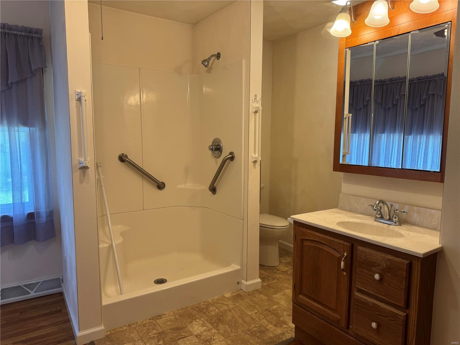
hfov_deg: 71.6
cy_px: 172
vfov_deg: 56.8
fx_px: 319
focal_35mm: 24
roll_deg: -0.4
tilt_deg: -6.4
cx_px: 230
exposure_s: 1/120
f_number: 1.78
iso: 64
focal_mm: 6.76
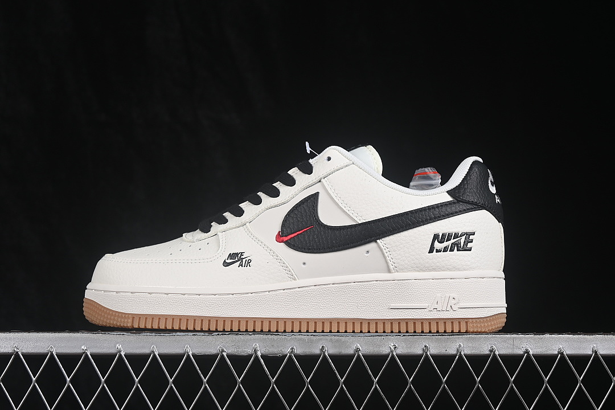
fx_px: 1281
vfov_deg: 18.2
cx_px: 308
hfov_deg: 27.0
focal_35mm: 75
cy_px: 205
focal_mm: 50
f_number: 8
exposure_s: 1/80
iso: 160
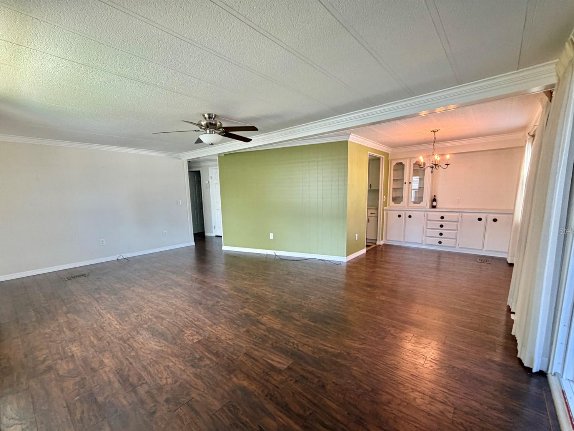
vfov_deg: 81.6
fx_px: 249
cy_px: 231
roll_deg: +1.6
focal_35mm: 15
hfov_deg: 98.2
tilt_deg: -7.0
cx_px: 288
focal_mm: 2.22
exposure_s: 1/60
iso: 250
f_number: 2.2
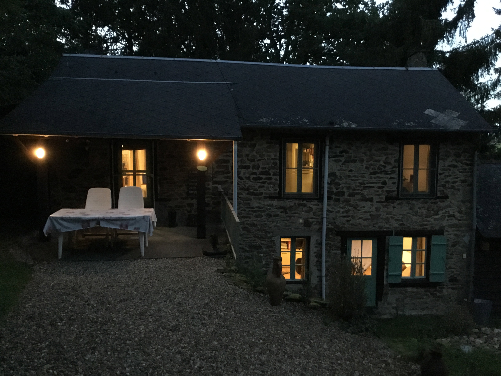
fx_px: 449
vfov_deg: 45.4
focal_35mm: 31
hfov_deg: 58.4
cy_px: 188
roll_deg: -0.2
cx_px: 250
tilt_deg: -4.7
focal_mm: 3.3
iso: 800
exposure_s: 1/17
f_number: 2.4
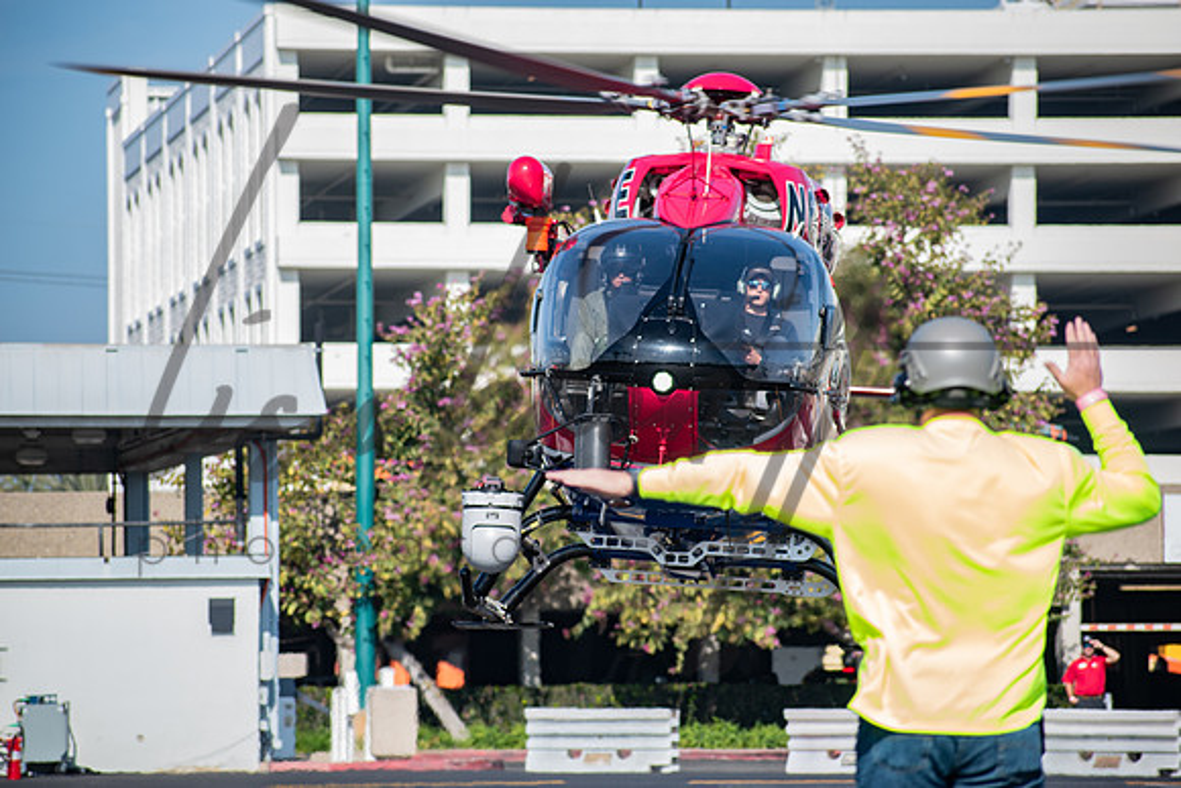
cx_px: 590
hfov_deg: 9.5
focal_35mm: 218
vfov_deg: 6.3
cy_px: 394
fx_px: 7137
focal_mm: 145
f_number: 4.8
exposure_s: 1/400
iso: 100
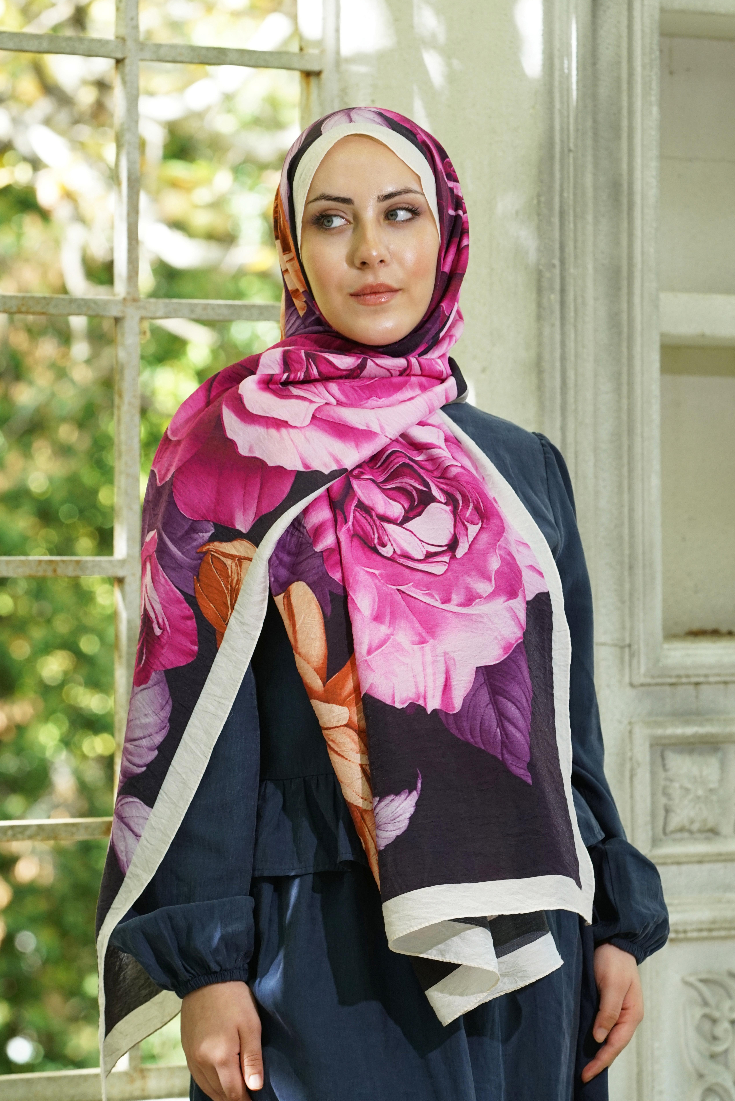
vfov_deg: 15.2
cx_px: 369
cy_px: 538
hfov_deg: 10.2
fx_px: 4132
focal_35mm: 135
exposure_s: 1/100
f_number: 6.3
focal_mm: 130
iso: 640
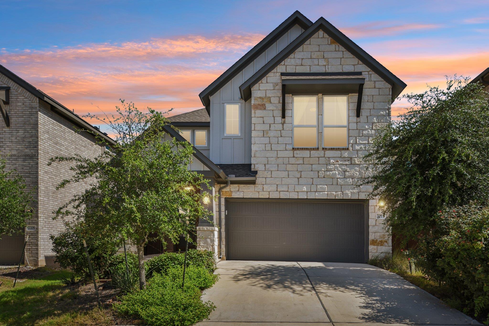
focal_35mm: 24
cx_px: 244
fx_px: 326
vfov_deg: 53.1
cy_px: 163
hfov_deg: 73.7
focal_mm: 24
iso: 100
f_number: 8
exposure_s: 1/500
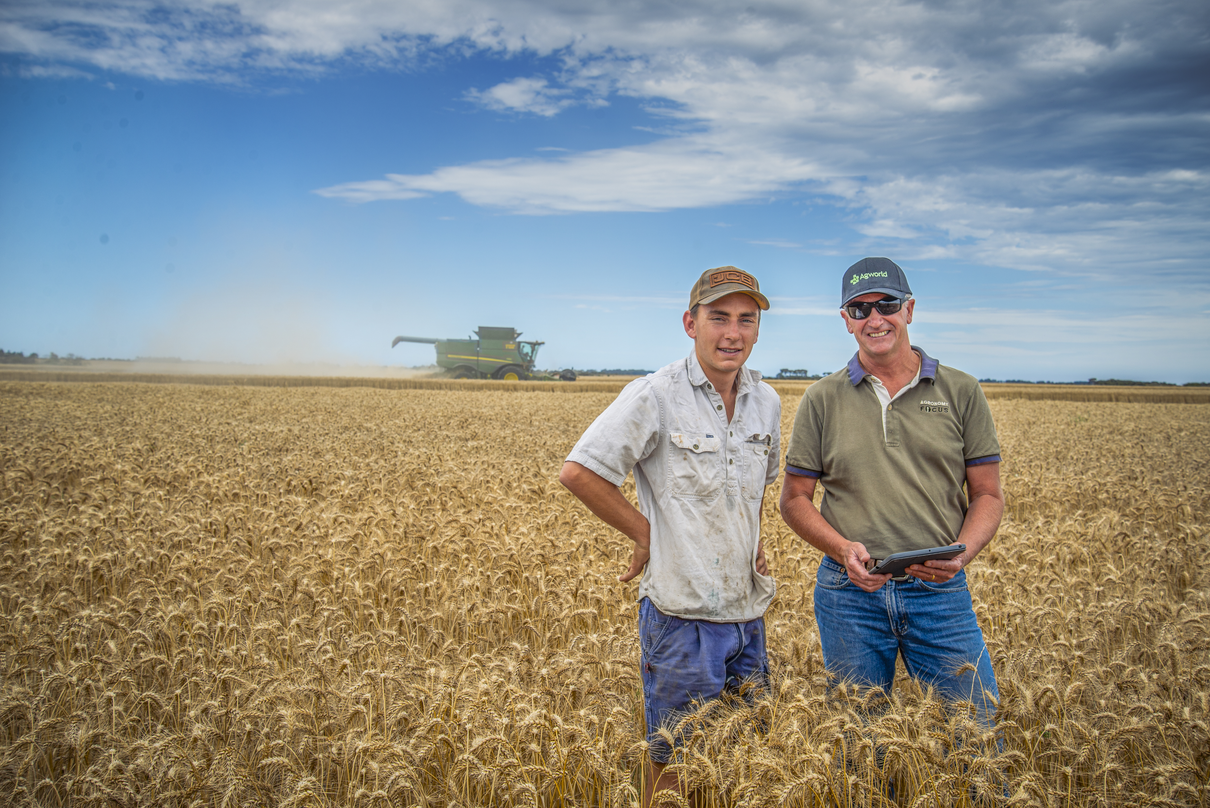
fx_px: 1479
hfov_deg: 44.5
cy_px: 404
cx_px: 605
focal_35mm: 44
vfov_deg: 30.5
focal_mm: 44
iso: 100
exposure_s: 1/250
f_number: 8
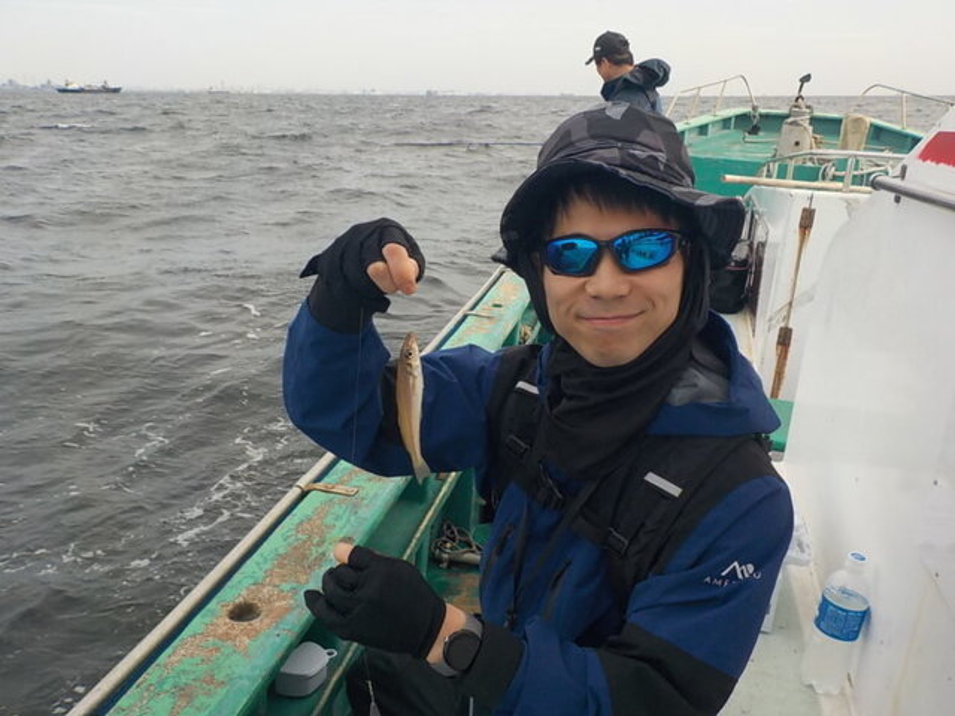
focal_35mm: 30
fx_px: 828
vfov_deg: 46.8
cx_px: 478
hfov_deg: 60.0
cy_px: 358
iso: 125
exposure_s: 1/640
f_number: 3.3
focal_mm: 4.1
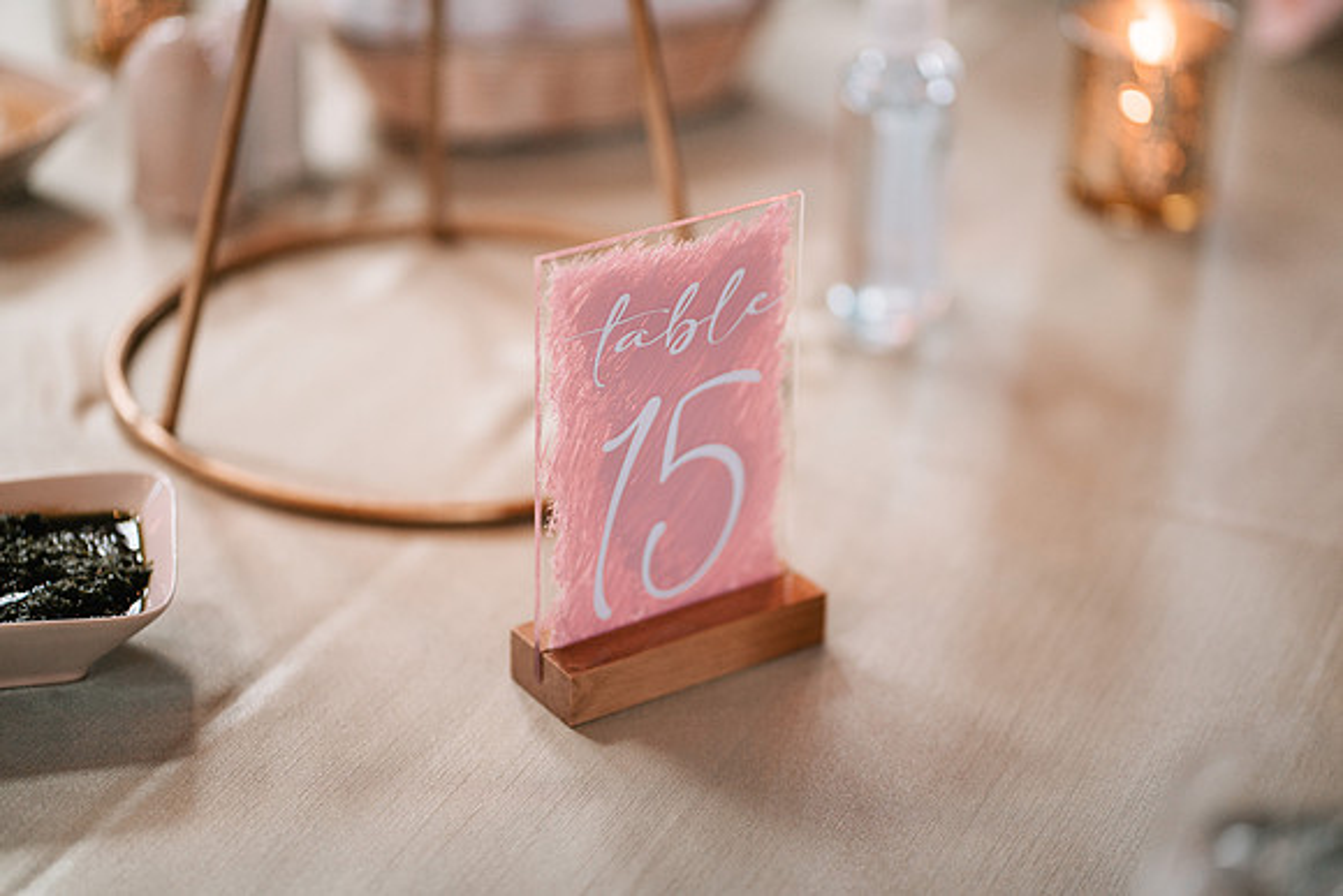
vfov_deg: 16.1
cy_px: 448
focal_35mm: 85
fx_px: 3172
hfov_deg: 23.9
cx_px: 672
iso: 500
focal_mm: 85
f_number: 1.8
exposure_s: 1/320
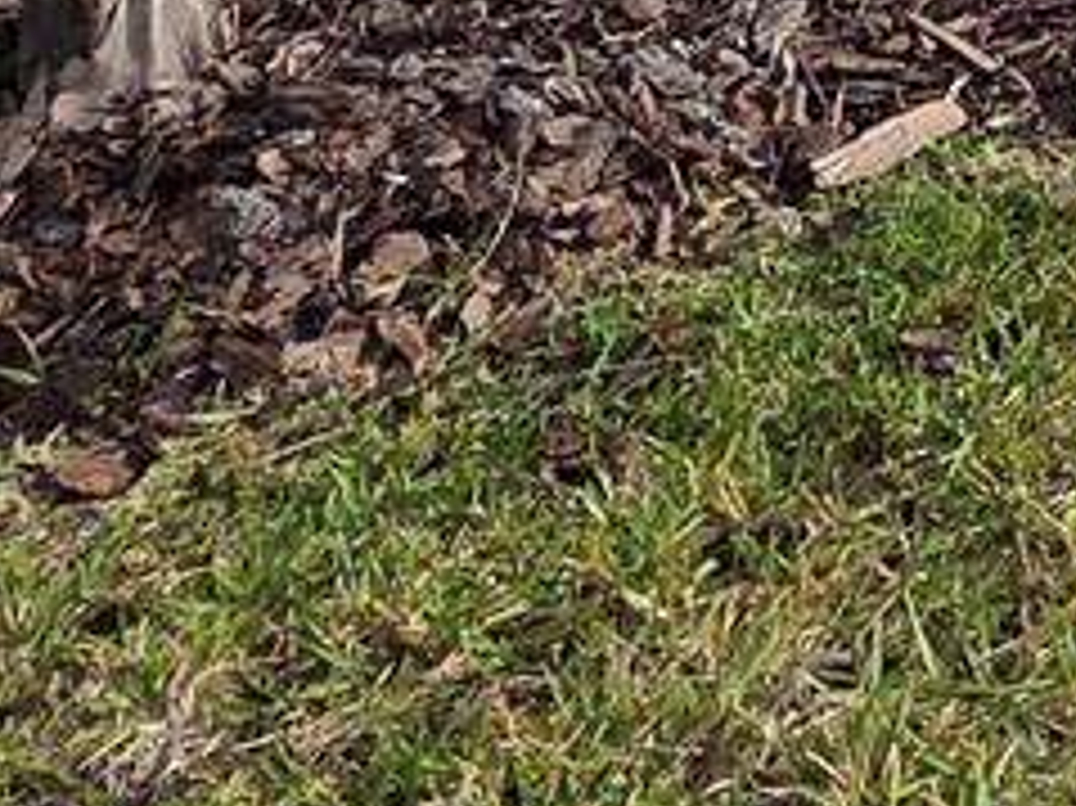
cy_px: -1067
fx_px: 2703
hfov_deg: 18.7
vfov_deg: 13.2
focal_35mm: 87
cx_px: 1787
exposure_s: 1/2016
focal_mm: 2.2
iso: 50
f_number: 2.2
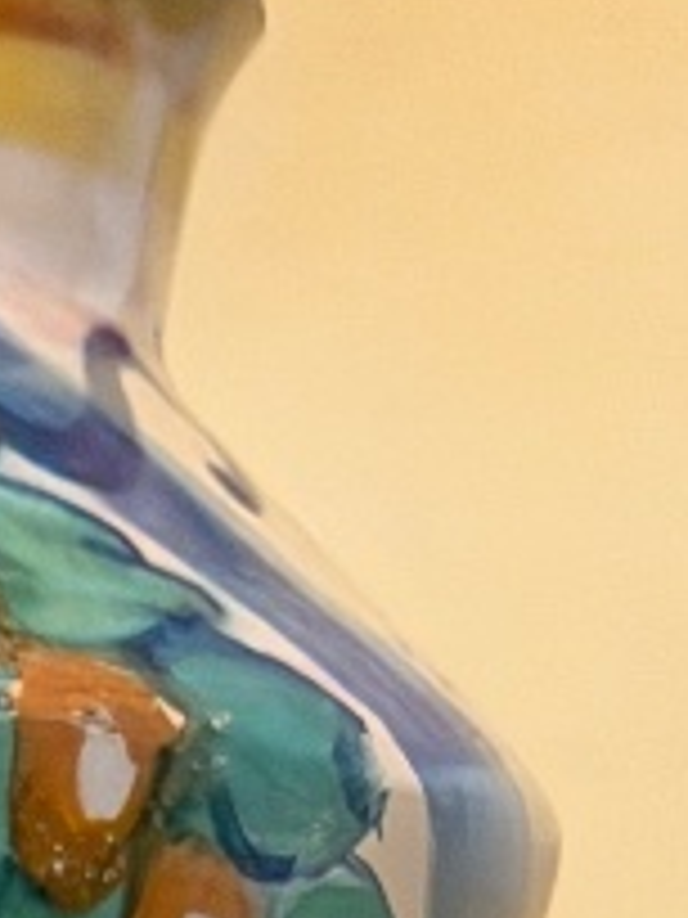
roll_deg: -3.6
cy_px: 2282
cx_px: -549
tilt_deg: -5.7
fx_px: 7473
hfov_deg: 5.2
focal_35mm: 282
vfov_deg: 6.6
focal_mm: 6.76
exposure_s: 1/33
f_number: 1.78
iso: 500
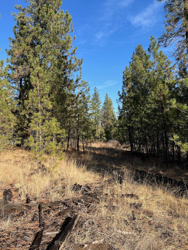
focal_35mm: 26
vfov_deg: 67.3
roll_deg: +3.4
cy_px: 125
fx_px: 188
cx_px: 94
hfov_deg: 53.1
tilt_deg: +4.1
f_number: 1.6
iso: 50
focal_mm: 5.1
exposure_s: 1/1802
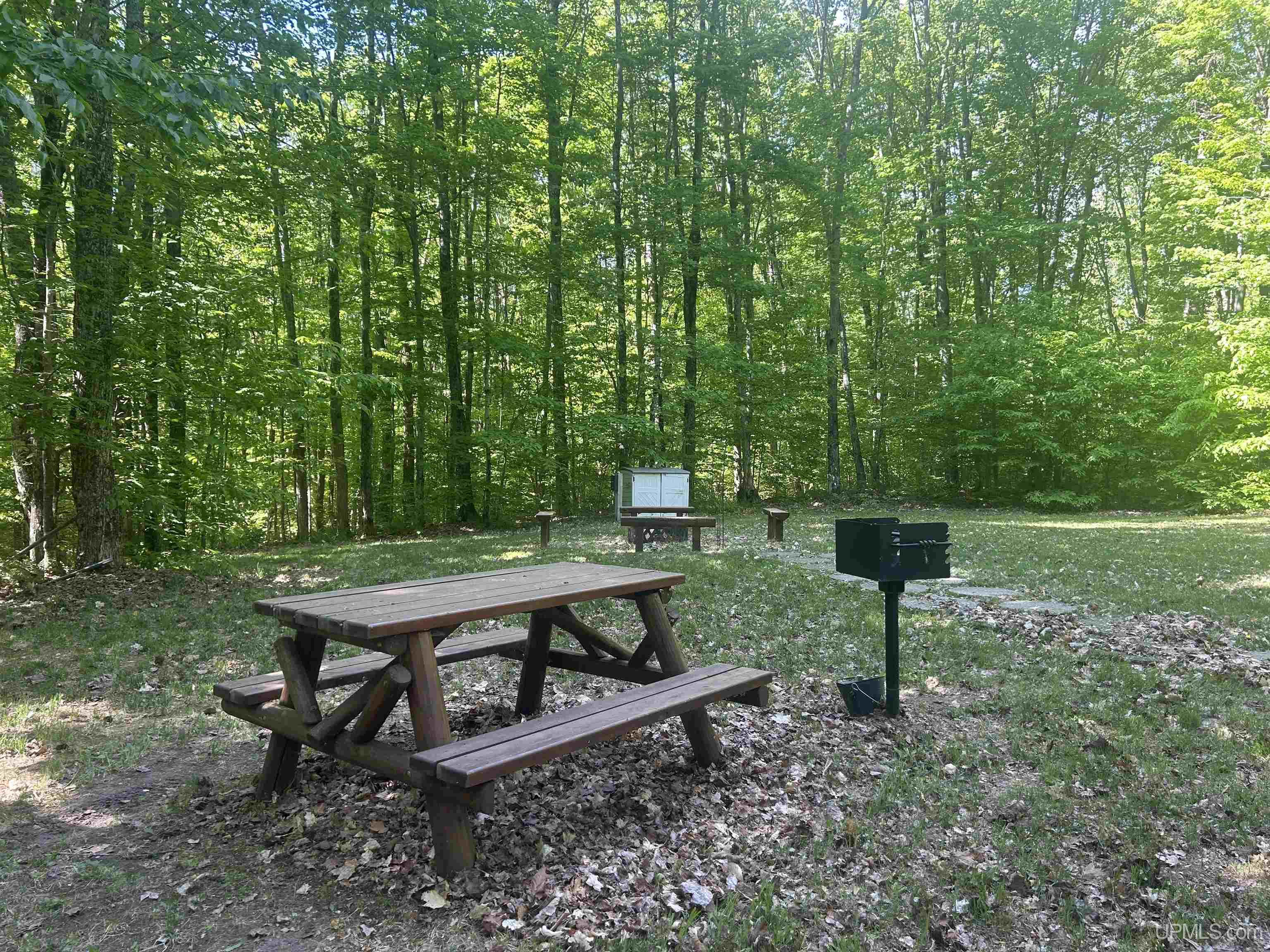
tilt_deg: -2.3
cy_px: 476
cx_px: 635
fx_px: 954
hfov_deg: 67.3
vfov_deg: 53.1
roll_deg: -1.0
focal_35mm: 26
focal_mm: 5.7
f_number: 1.5
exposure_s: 1/121
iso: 32
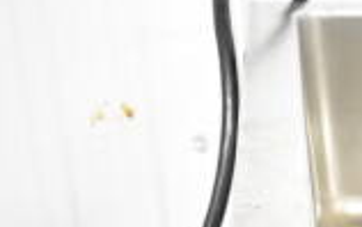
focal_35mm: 130
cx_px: 676
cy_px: 437
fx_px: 1283
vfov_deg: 9.5
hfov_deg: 14.0
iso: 1600
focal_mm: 22
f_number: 4.5
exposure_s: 1/30
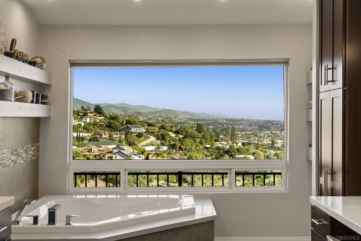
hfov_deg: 40.3
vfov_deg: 27.6
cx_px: 180
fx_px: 492
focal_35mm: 49
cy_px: 120
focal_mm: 49
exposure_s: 1/2.5
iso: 500
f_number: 22
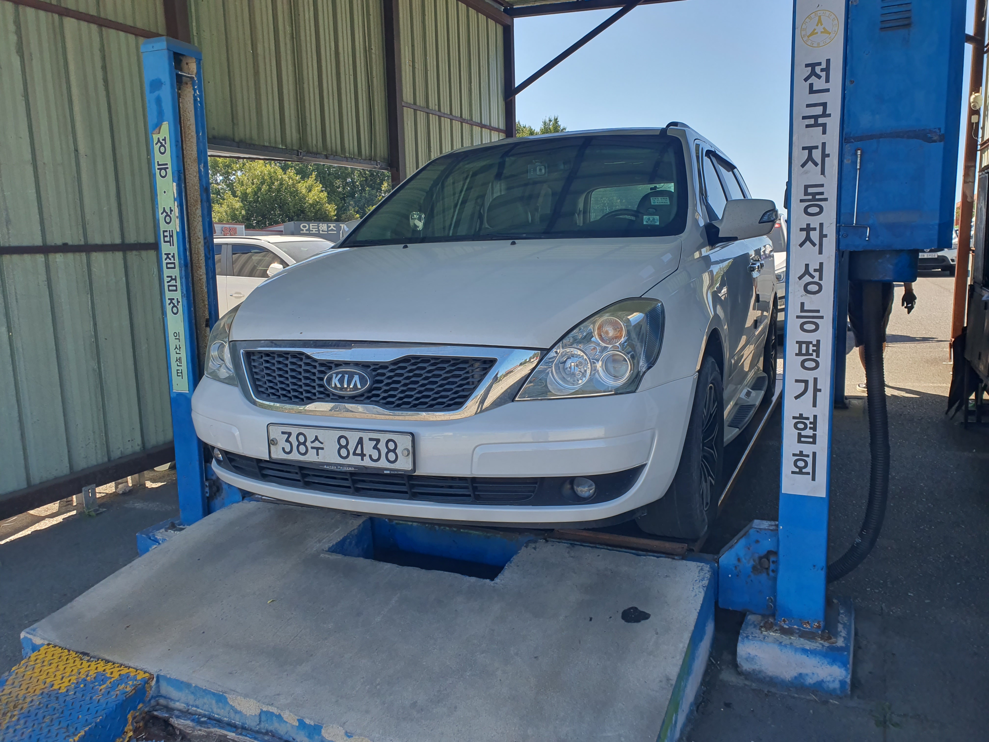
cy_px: 371
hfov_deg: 67.3
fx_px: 743
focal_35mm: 26
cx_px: 494
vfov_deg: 53.1
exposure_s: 1/746
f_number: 2.4
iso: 50
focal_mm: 4.3
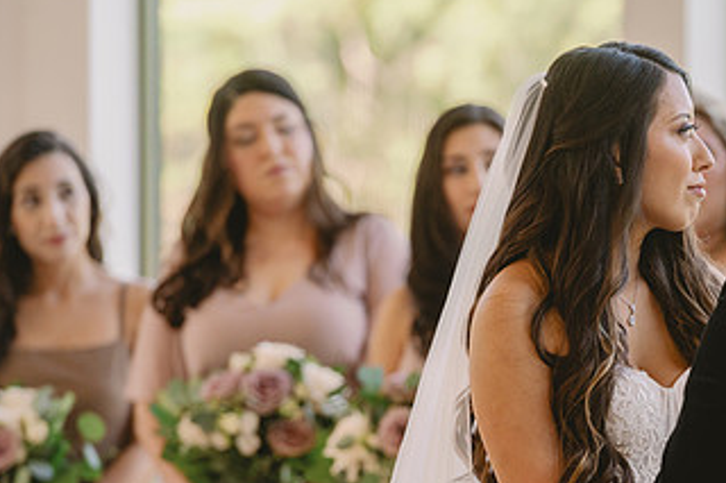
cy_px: 424
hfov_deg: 6.0
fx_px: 6933
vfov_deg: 4.0
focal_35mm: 344
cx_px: 606
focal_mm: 190
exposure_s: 1/320
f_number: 2.8
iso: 800
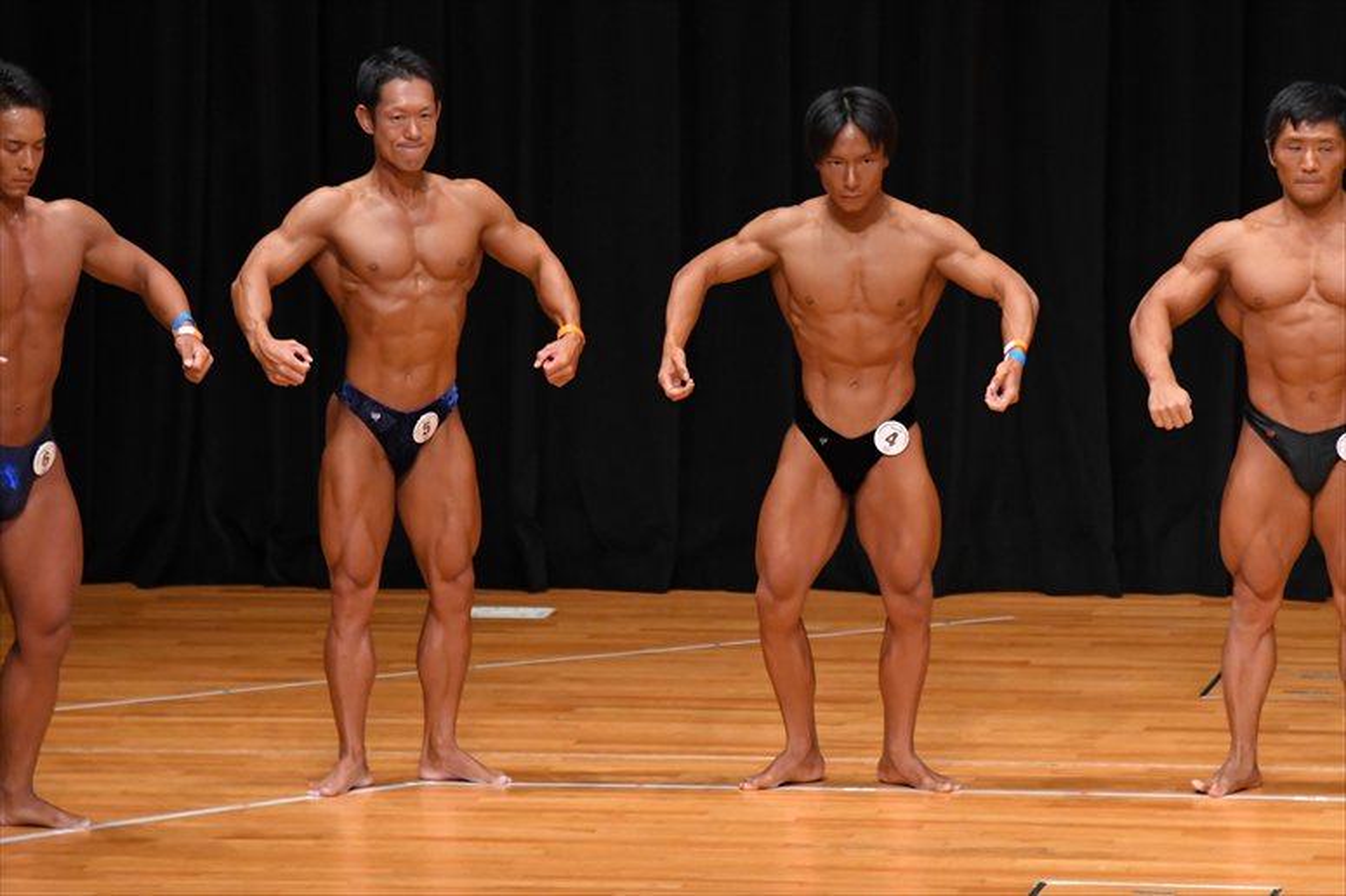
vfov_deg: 4.8
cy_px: 448
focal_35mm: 285
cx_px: 673
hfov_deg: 7.2
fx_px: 10651
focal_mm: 190
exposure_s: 1/400
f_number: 5.6
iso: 4000
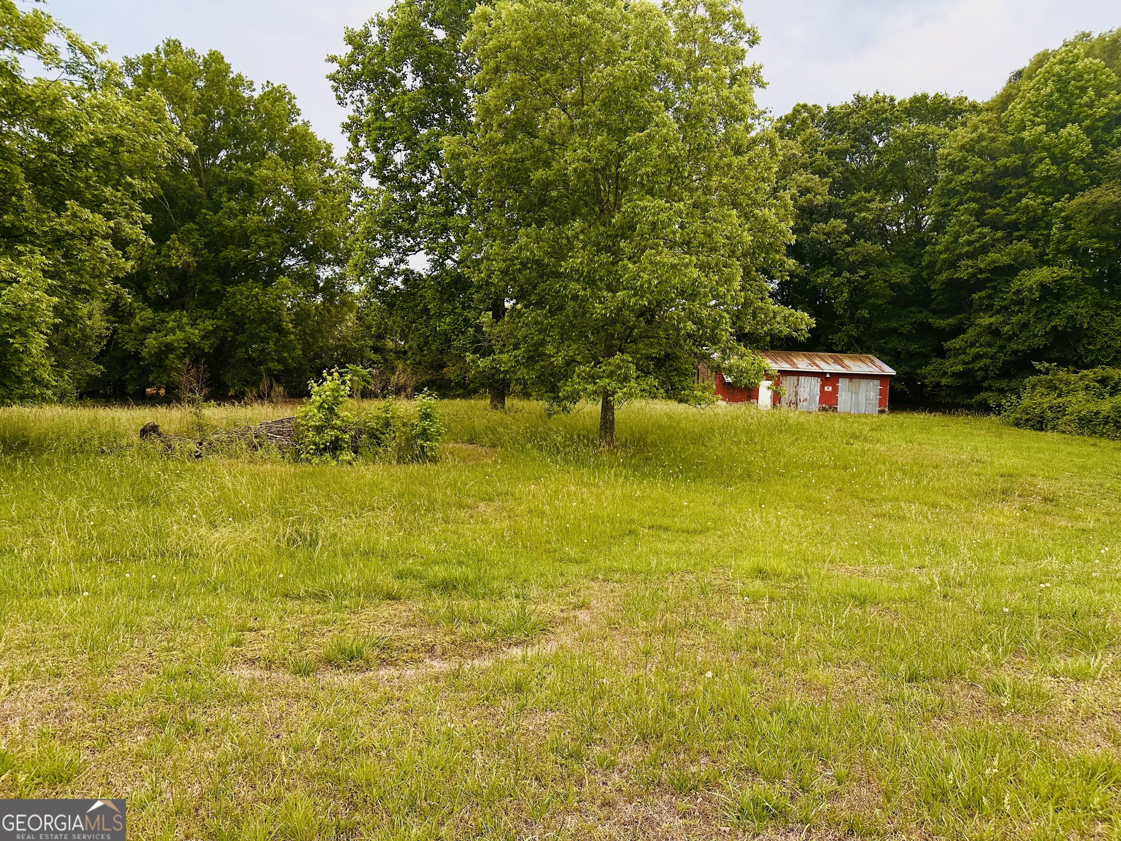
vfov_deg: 56.8
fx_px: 777
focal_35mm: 24
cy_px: 420
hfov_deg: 71.6
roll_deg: -2.7
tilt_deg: -1.4
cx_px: 560
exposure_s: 1/549
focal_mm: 6.86
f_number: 1.78
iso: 80
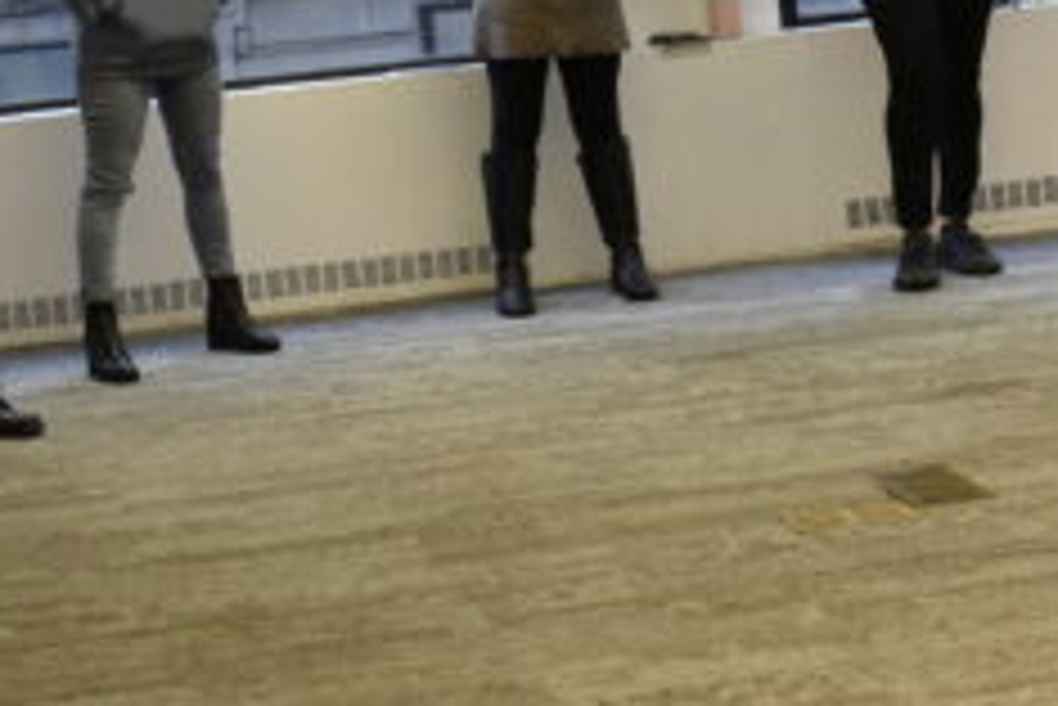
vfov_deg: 11.6
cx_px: 468
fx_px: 3440
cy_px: -11
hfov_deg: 17.5
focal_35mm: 117
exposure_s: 1/250
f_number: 5.6
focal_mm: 50
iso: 5000
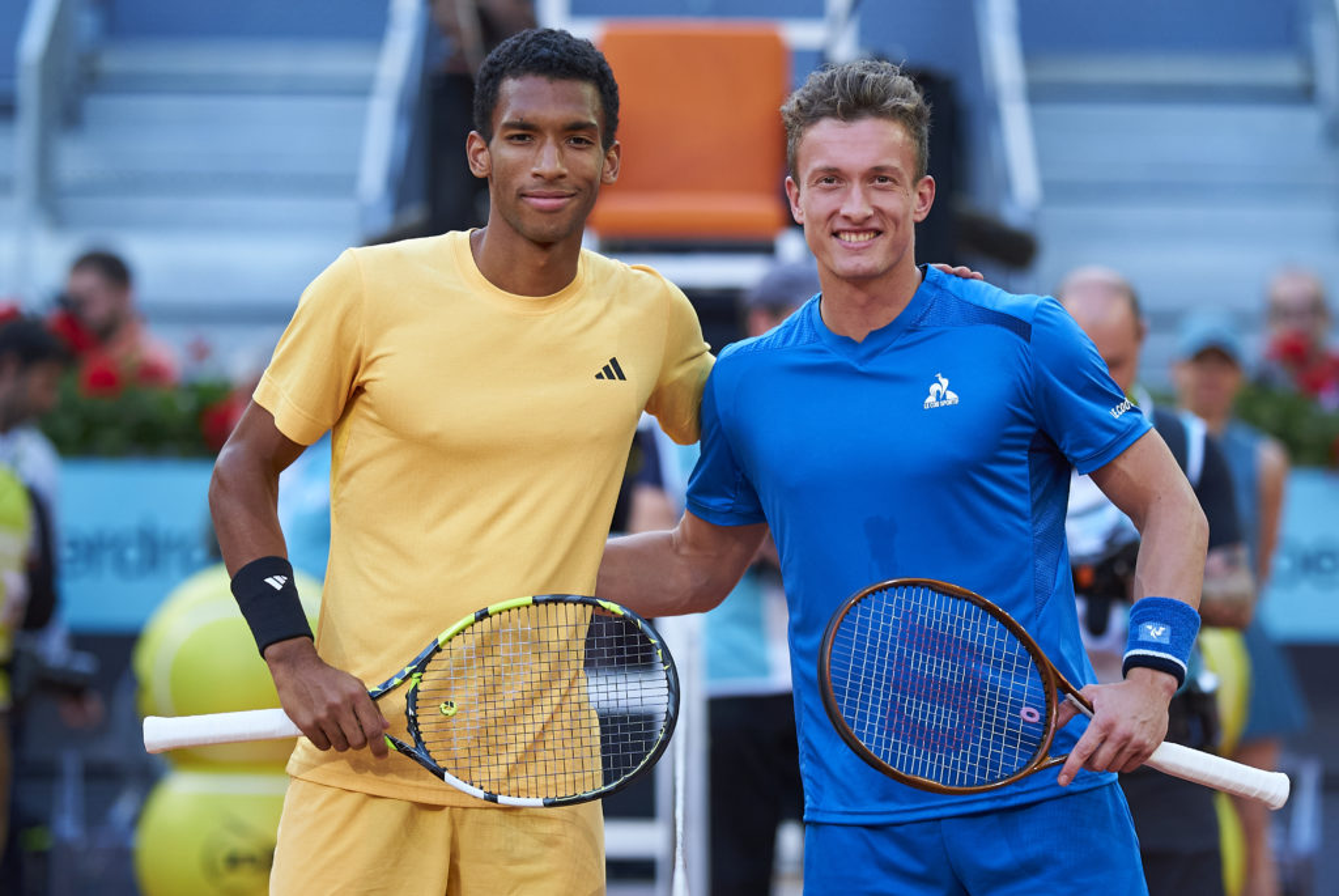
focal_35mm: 202
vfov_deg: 6.8
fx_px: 7521
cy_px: 448
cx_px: 670
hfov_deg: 10.2
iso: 800
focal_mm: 135
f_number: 1.8
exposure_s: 1/2000
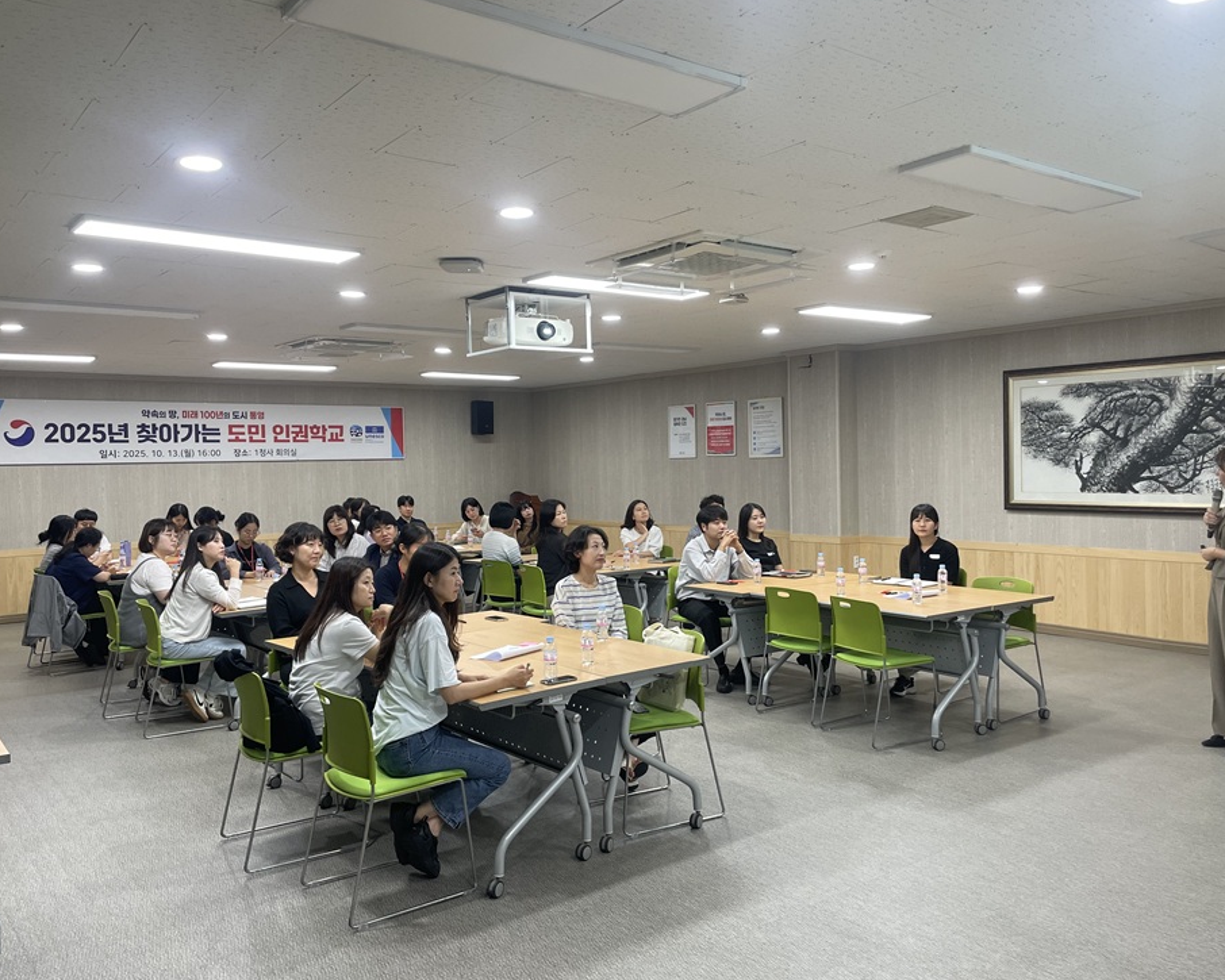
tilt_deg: -0.8
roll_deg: +1.0
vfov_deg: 51.5
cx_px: 607
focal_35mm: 28
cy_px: 503
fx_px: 1015
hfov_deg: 62.2
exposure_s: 1/90
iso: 100
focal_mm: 4.2
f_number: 1.6
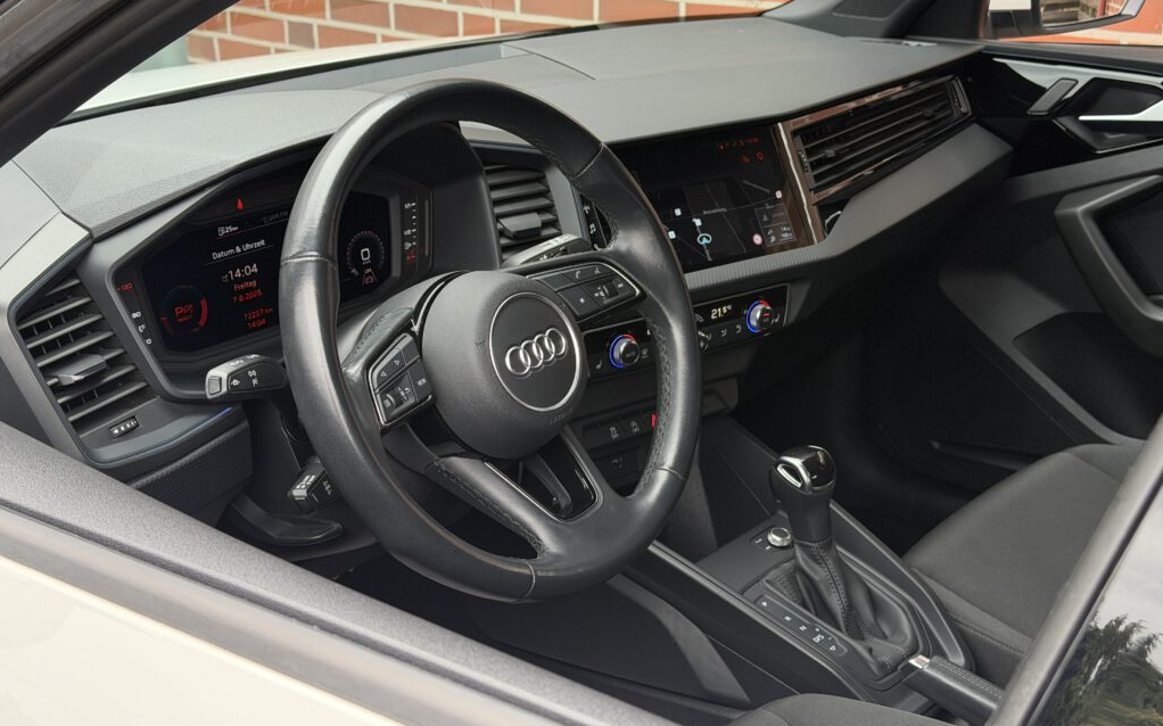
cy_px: 327
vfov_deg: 25.3
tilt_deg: -20.1
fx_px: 1616
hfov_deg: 39.6
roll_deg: -0.3
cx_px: 582
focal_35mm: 51
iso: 64
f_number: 1.78
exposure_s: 1/299
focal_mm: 6.76
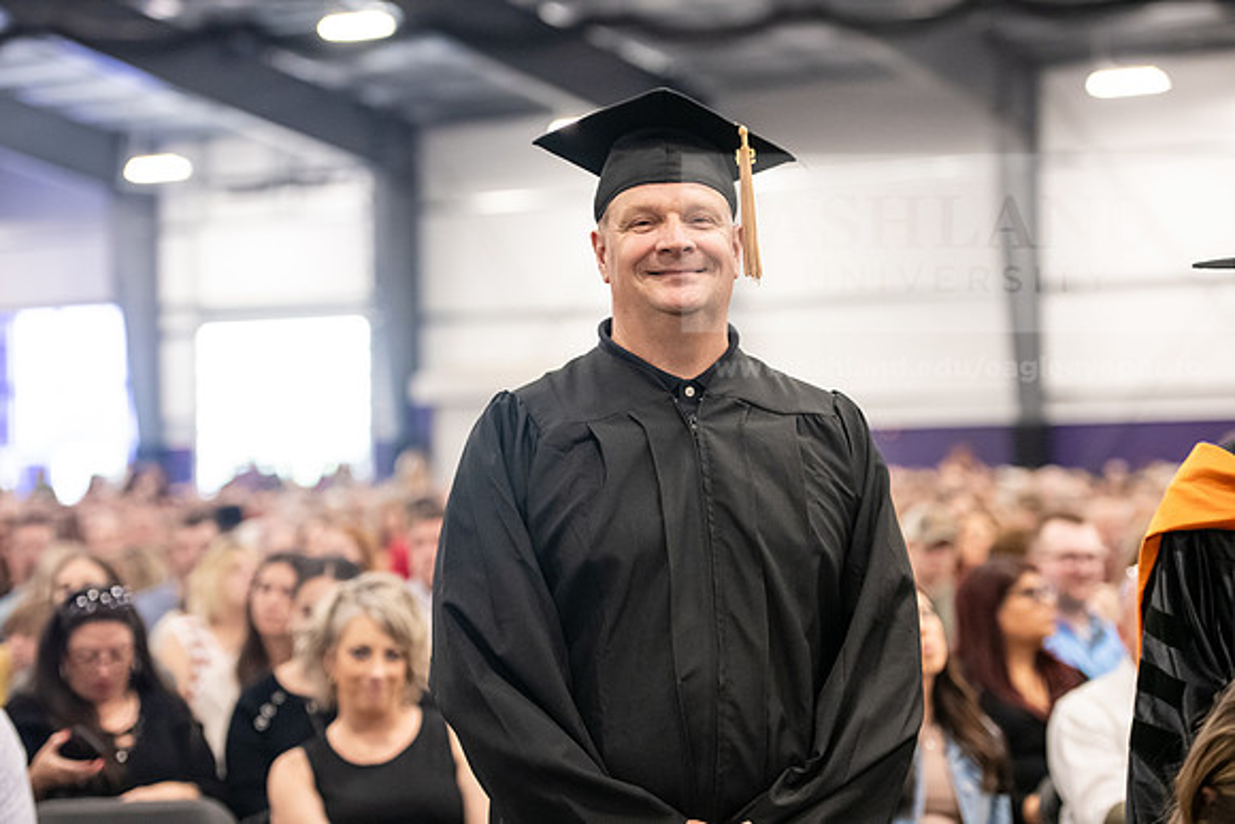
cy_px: 412
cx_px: 618
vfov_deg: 14.4
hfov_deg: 21.5
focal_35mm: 95
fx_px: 3260
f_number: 3.2
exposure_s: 1/200
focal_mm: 95
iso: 3200
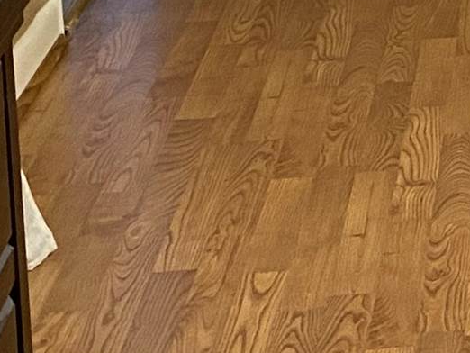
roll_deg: +0.8
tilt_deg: -8.4
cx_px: 958
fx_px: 2078
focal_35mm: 153
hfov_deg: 11.5
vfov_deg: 9.0
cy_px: -418
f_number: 1.8
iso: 400
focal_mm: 4.25
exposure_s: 1/60
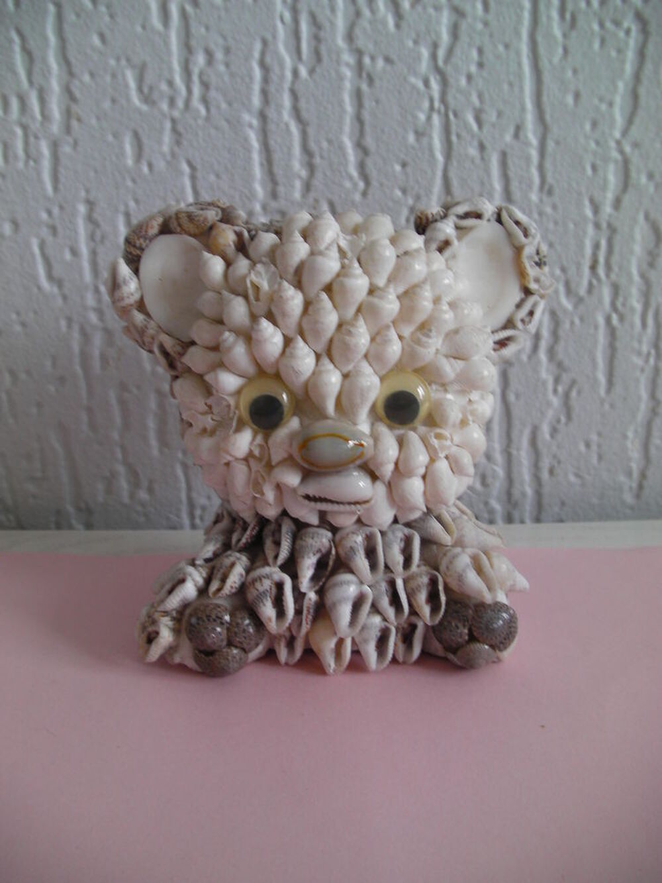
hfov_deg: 37.7
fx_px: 969
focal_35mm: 38
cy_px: 442
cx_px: 331
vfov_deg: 49.0
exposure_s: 1/30
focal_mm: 6.3
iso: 57
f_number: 3.5
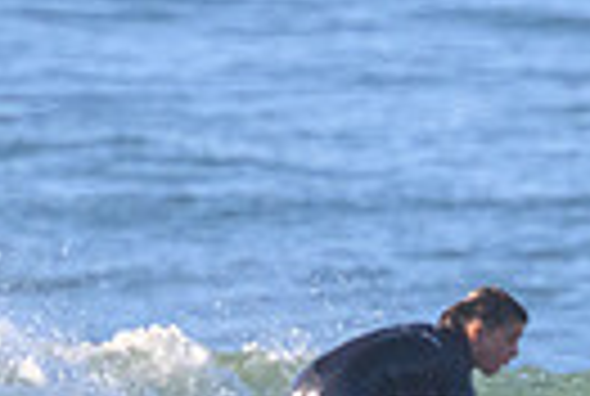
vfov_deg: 0.4
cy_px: 637
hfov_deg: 0.6
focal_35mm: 3538
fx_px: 58116
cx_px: 716
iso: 4000
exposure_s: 1/2000
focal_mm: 800
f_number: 11
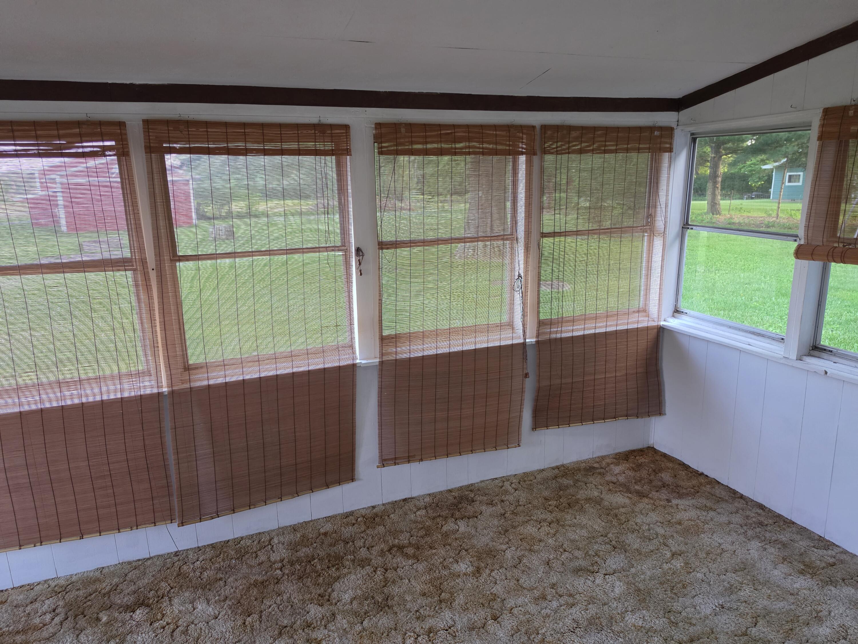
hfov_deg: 73.9
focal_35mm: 23
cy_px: 322
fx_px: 570
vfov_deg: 58.9
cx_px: 429
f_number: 1.4
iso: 320
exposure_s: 1/120
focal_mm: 6.5
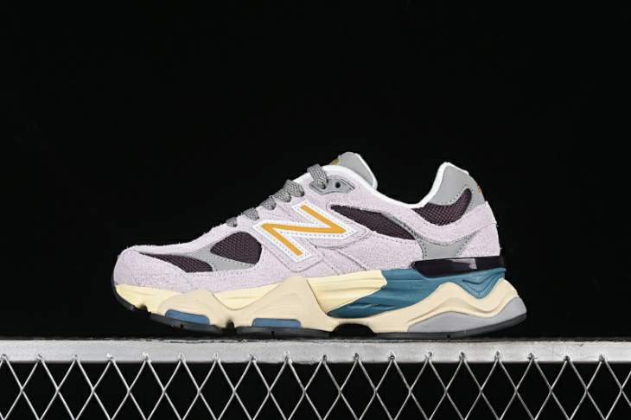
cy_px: 210
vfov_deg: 18.2
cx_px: 316
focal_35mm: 75
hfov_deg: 27.0
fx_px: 1314
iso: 160
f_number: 8
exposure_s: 1/80
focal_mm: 50
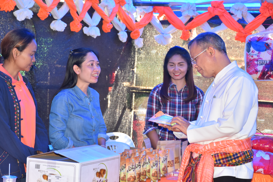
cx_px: 136
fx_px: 591
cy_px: 91
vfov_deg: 17.5
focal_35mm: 78
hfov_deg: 26.0
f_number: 4.8
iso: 800
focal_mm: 52
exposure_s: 1/60
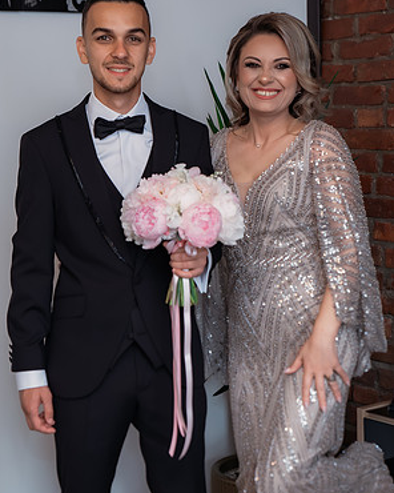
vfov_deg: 22.0
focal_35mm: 87
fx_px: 1268
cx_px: 163
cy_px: 204
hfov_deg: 17.6
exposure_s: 1/125
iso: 1000
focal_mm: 50
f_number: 3.2
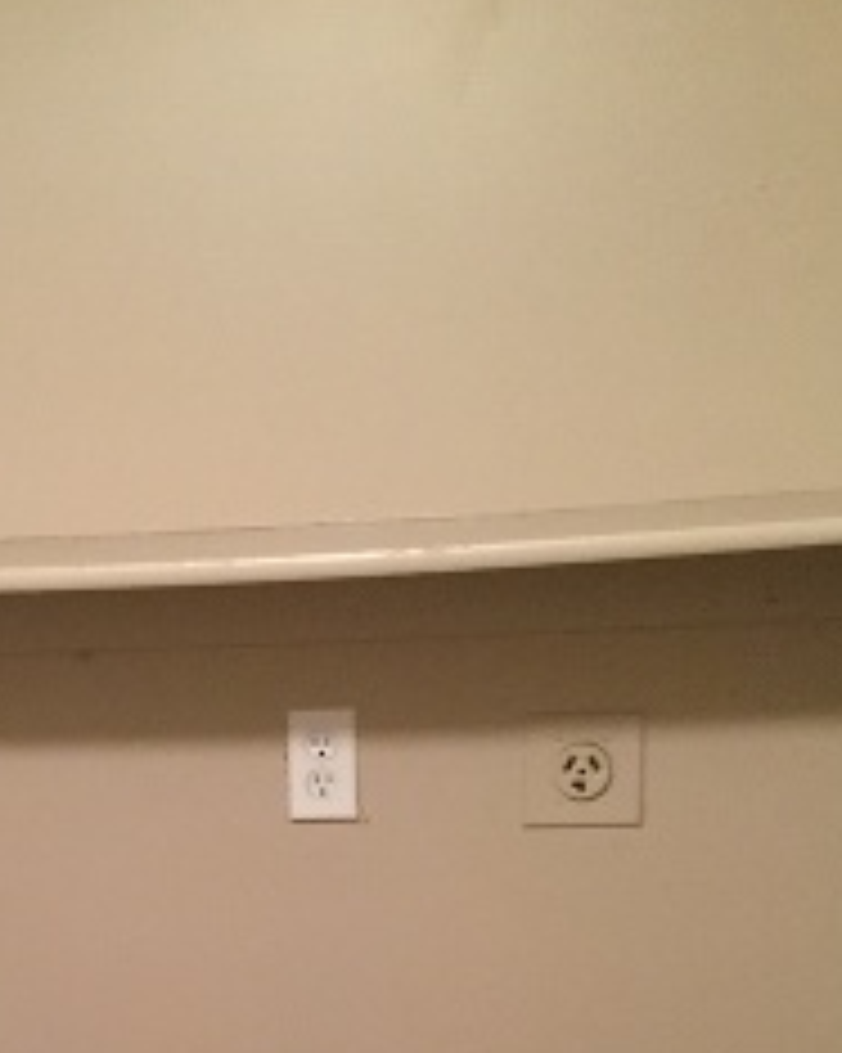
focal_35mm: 62
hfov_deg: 24.1
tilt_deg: -18.6
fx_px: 1933
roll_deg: +4.0
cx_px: 149
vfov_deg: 28.7
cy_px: 1040
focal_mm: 3.3
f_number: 2.4
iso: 200
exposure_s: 1/15
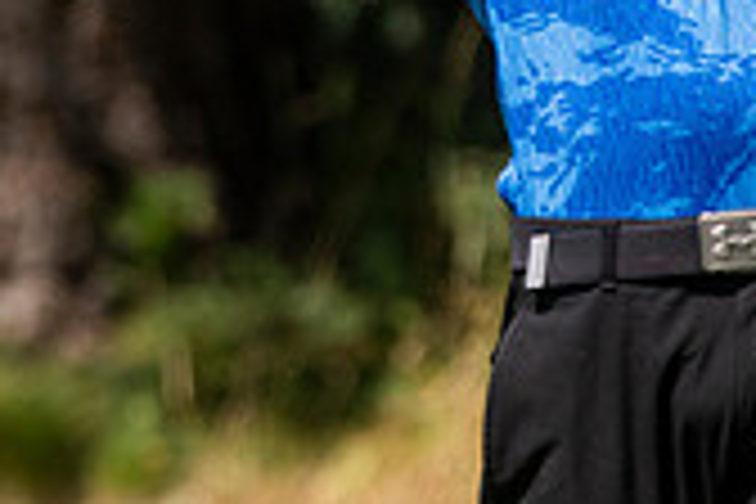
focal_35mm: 1811
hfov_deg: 1.1
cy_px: -326
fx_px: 38028
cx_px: 104
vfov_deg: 0.8
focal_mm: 350
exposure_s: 1/2000
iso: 640
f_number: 6.3
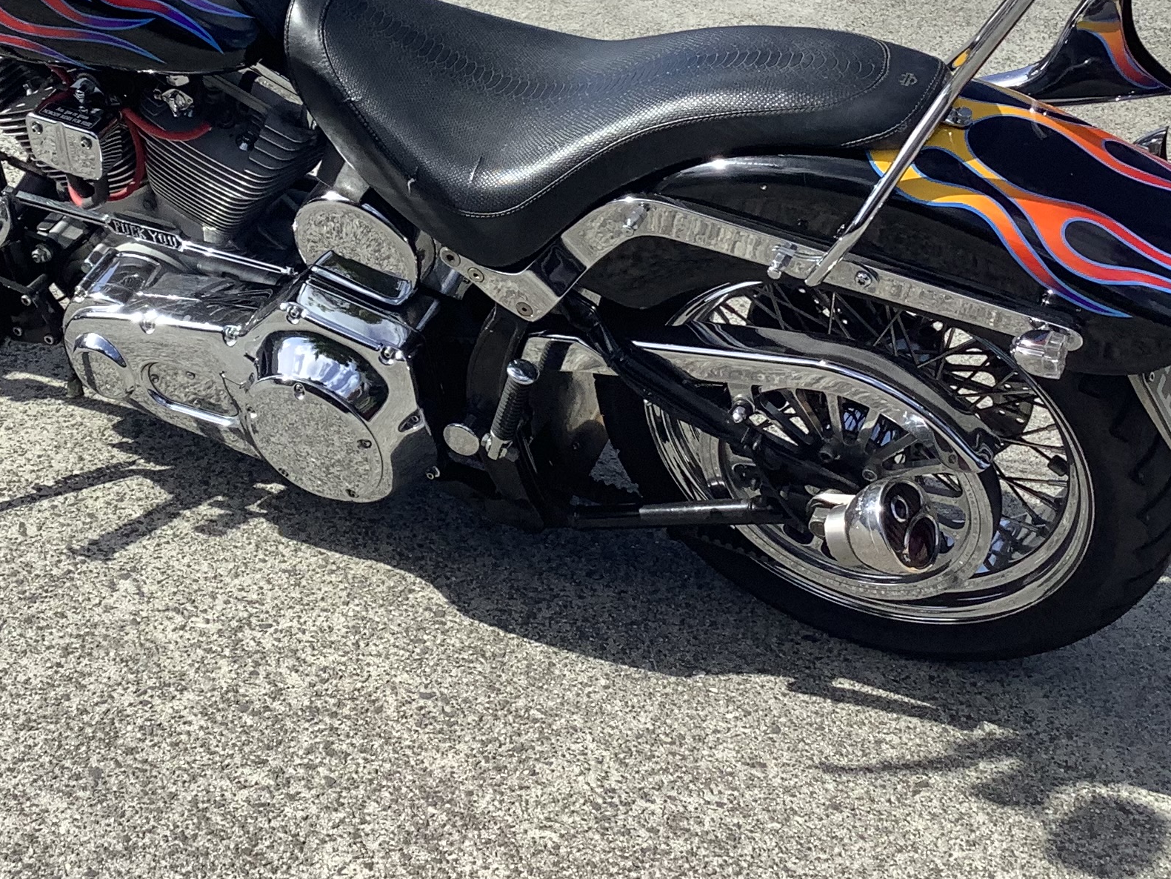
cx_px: 354
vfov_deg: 22.6
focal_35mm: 64
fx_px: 2165
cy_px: 158
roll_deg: +1.7
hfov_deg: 30.0
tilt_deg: -25.1
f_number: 2.4
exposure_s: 1/1253
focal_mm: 3.3
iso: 25
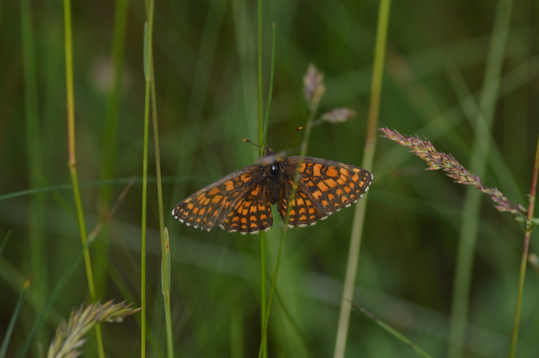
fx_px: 6733
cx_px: 270
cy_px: 179
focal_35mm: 450
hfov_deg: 4.6
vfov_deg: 3.1
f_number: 11
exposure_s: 1/400
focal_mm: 300
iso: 400
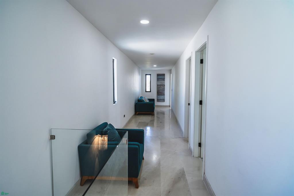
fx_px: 163
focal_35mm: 20
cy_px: 98
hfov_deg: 84.0
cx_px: 147
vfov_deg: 61.9
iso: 500
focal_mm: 20
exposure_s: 1/125
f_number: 4.5
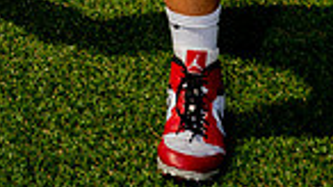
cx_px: 48
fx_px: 1598
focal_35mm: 181
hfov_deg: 11.8
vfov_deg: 6.4
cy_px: -276
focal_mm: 56
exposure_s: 1/250
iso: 100
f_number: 7.1
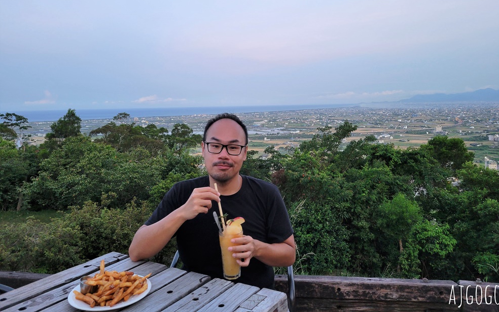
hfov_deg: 66.5
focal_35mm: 28
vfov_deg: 44.3
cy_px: 122
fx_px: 381
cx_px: 253
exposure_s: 1/120
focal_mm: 5.4
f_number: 1.8
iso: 250
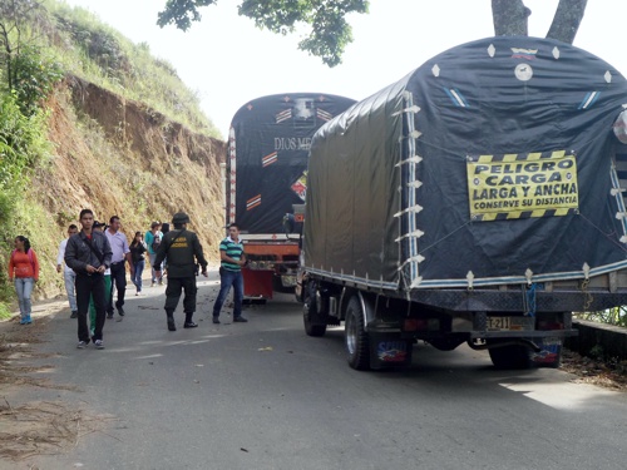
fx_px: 978
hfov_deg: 35.5
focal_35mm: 54
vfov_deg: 27.0
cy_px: 235
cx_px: 314
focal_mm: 9.7
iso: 80
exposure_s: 1/180
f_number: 3.6
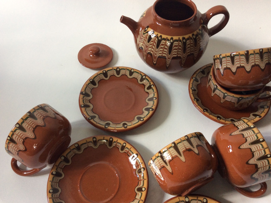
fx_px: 250
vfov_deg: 44.1
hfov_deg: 56.9
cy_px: 102
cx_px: 136
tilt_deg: -55.9
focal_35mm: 32
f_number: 2.4
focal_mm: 3.3
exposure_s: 1/25
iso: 50
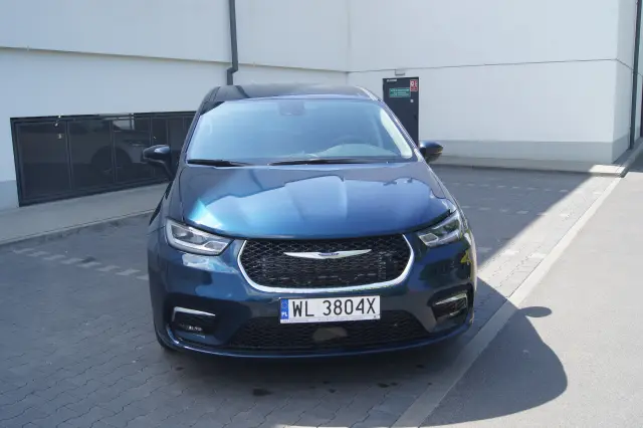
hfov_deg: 57.2
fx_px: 589
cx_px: 322
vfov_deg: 39.9
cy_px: 214
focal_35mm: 33
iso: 100
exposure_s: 1/125
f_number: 6.3
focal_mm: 22
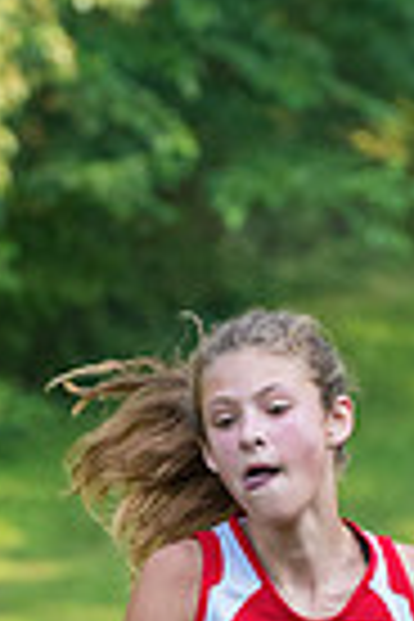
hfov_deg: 1.9
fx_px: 12212
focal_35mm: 708
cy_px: 932
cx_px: 313
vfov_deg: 2.9
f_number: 5
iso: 1600
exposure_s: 1/1600
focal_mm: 145
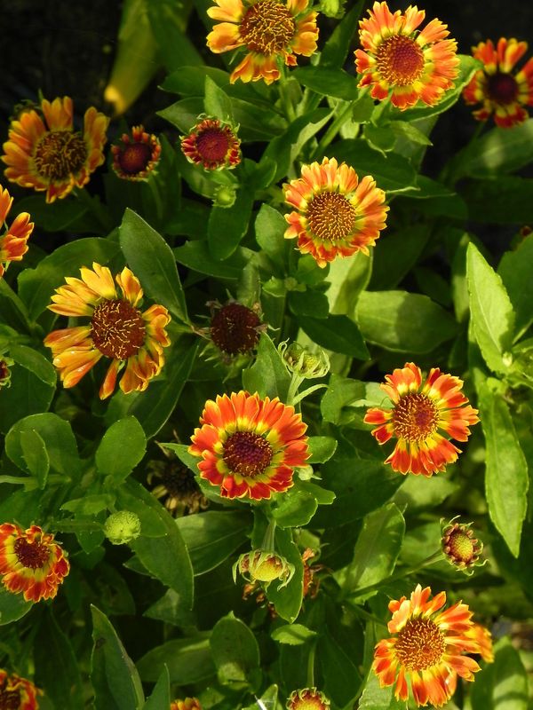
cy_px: 355
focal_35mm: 144
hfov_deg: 10.3
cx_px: 266
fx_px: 2956
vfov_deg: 13.7
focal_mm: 25.7
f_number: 5
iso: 160
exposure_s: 1/320
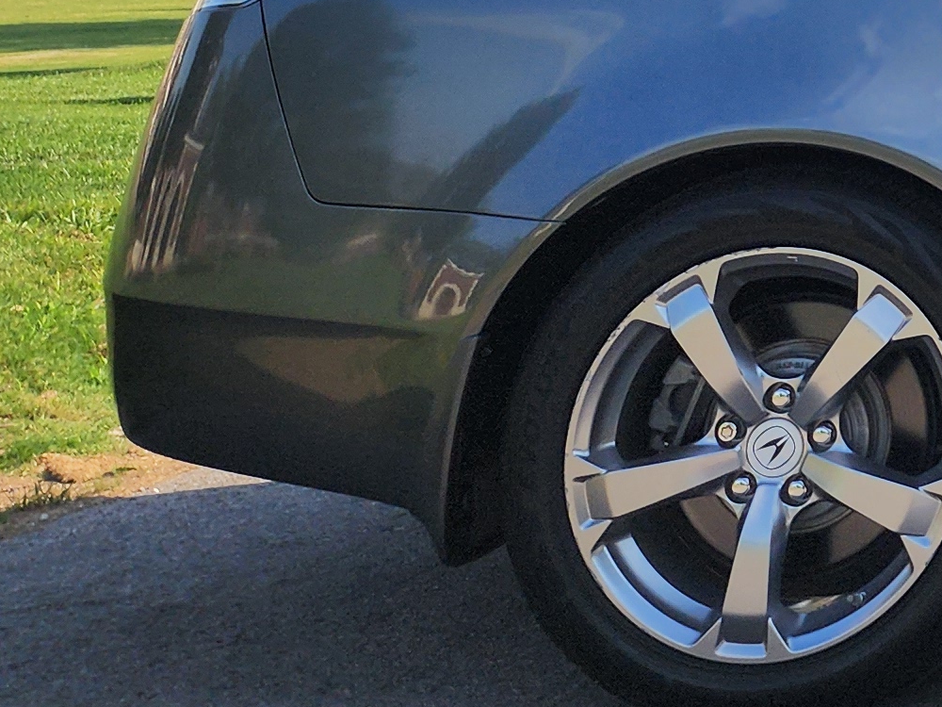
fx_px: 2504
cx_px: 1762
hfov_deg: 17.0
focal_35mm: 92
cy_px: -424
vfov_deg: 14.7
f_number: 1.8
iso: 12
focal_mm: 6.4
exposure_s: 1/902
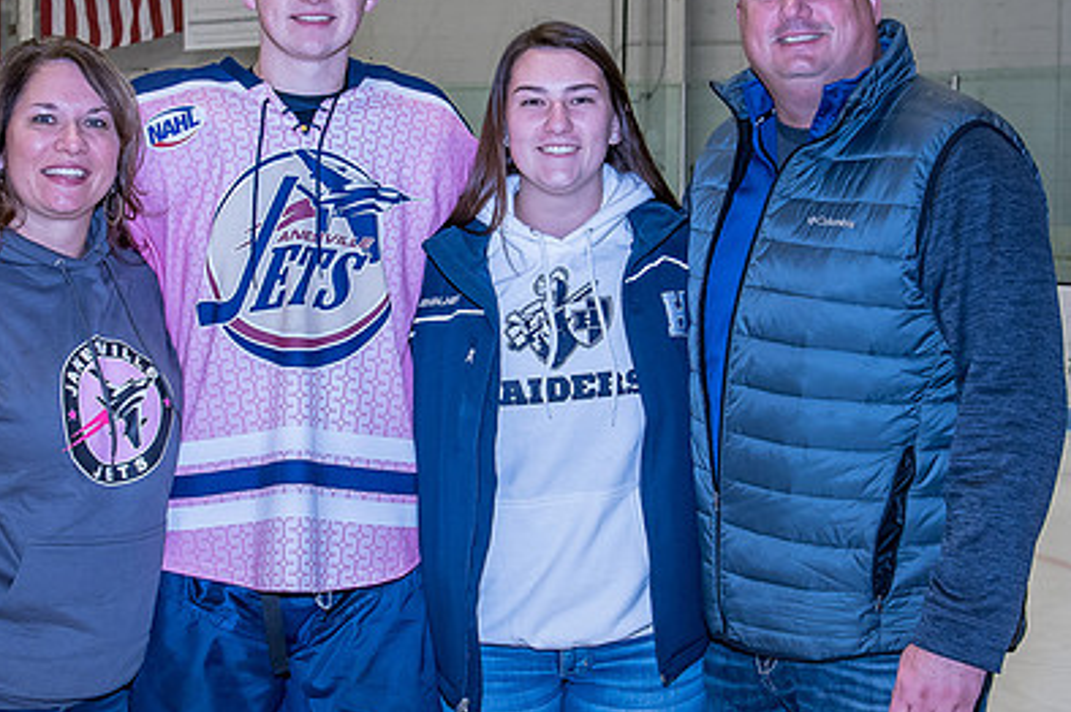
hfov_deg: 26.3
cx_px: 475
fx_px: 2289
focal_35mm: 77
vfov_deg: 17.7
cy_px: 297
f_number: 5
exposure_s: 1/250
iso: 800
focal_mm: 28
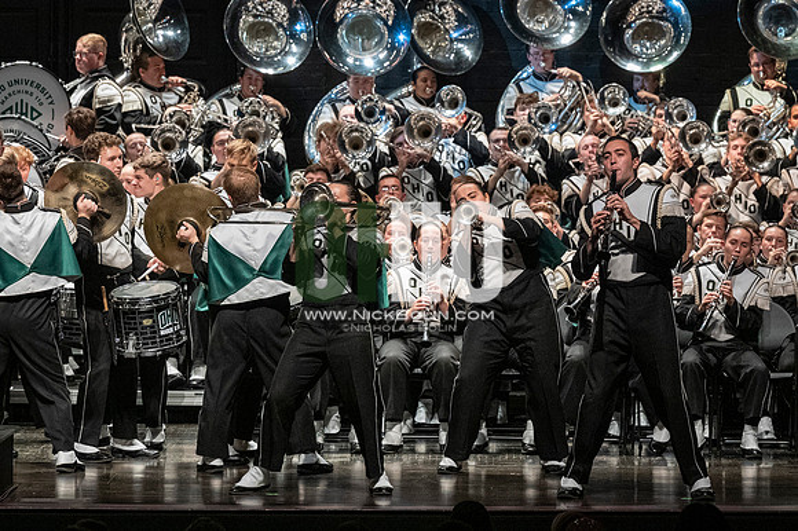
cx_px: 399
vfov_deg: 6.1
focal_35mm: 225
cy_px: 266
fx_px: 4984
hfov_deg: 9.2
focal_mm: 150
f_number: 4
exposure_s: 1/500
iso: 4000
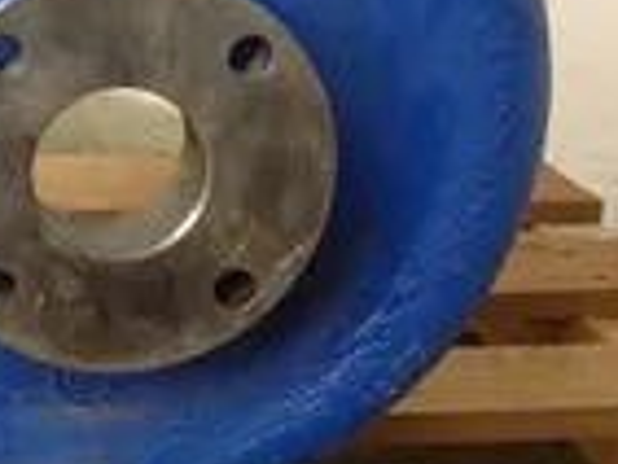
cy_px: 96
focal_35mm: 99
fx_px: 1769
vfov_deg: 14.9
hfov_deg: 18.7
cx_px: -136
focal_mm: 4.28
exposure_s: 1/20
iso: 200
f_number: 2.4
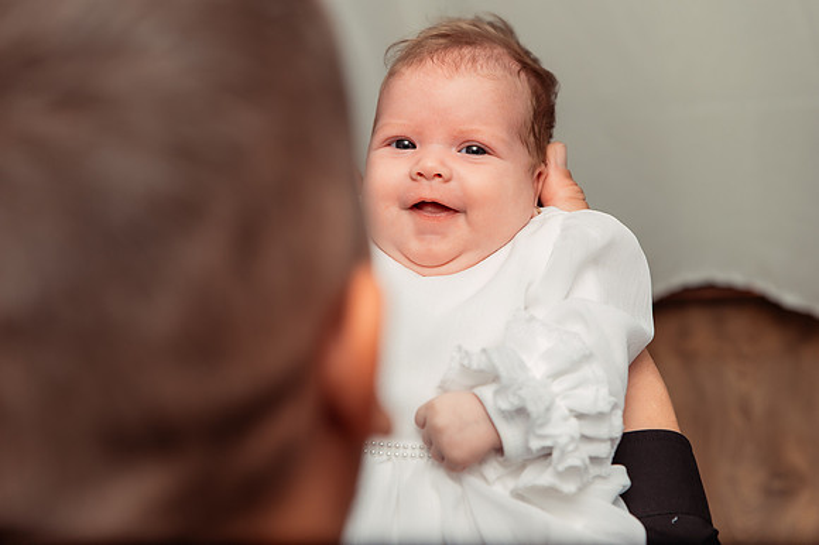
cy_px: 234
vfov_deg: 17.1
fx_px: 1817
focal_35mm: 80
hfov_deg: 25.4
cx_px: 468
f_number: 3.2
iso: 400
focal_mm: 70
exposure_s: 1/250
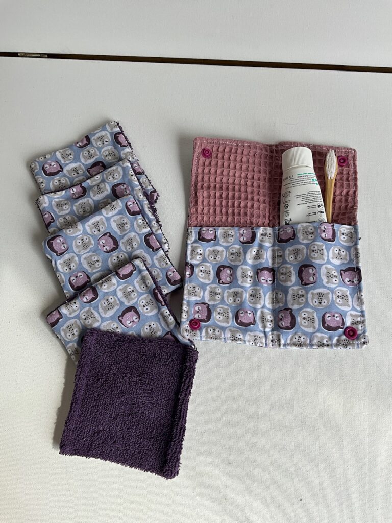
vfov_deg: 61.7
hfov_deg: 48.2
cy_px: 262
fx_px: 438
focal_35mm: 29
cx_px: 196
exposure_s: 1/243
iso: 20
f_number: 1.8
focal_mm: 3
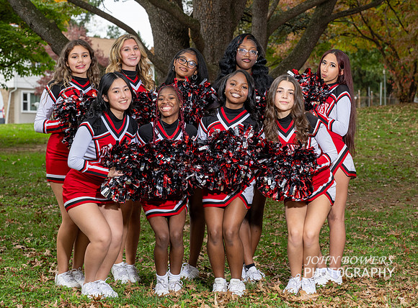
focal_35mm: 91
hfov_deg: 21.6
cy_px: 167
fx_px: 1093
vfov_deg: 16.1
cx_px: 228
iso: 160
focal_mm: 70
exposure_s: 1/200
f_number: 5.6
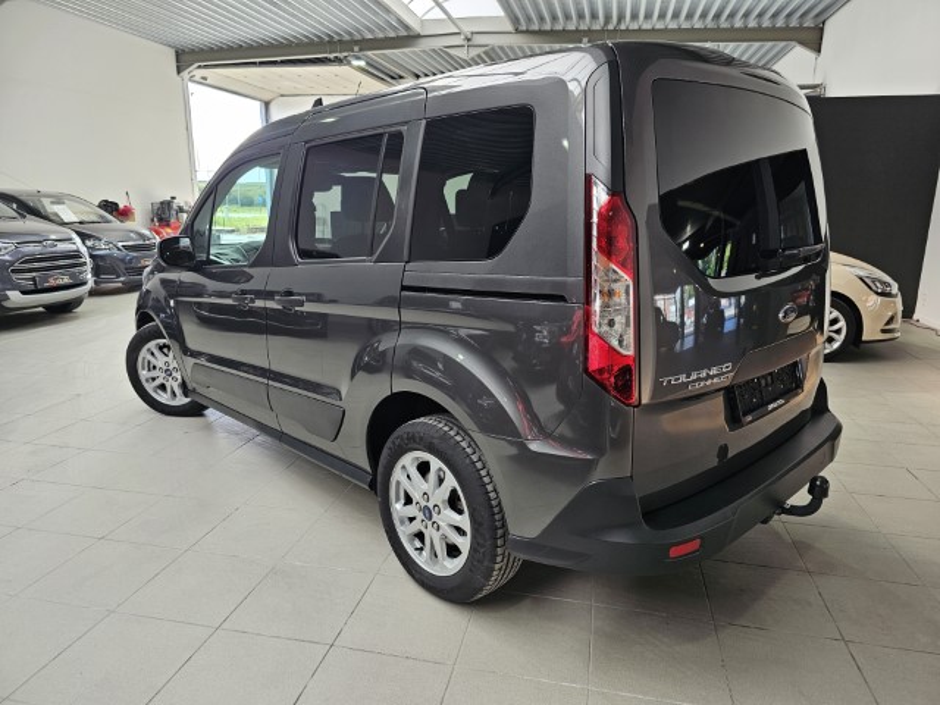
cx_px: 470
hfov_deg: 73.9
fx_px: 625
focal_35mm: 23
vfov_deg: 58.9
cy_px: 352
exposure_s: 1/180
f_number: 1.7
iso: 100
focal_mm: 6.3
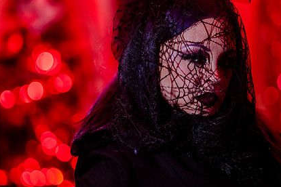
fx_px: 1147
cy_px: 93
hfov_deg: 14.0
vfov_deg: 9.3
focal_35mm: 147
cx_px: 140
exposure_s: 1/100
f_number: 2
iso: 2500
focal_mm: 105
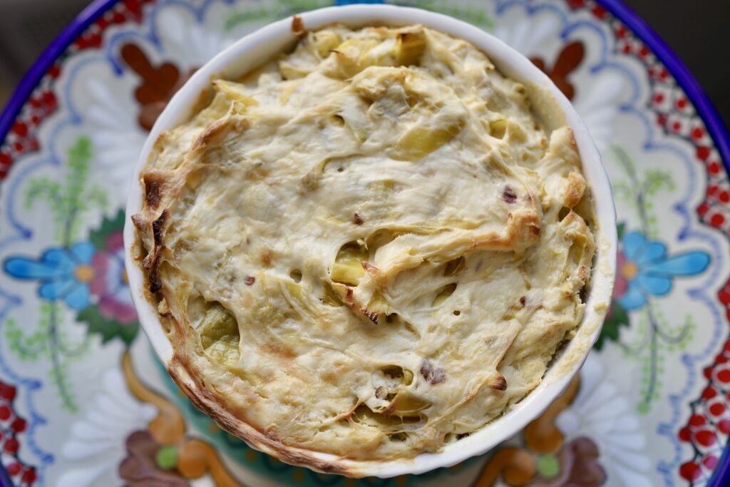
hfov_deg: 54.4
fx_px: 710
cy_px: 244
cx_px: 365
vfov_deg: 37.9
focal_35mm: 35
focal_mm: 35
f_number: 4
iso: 160
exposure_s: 1/60
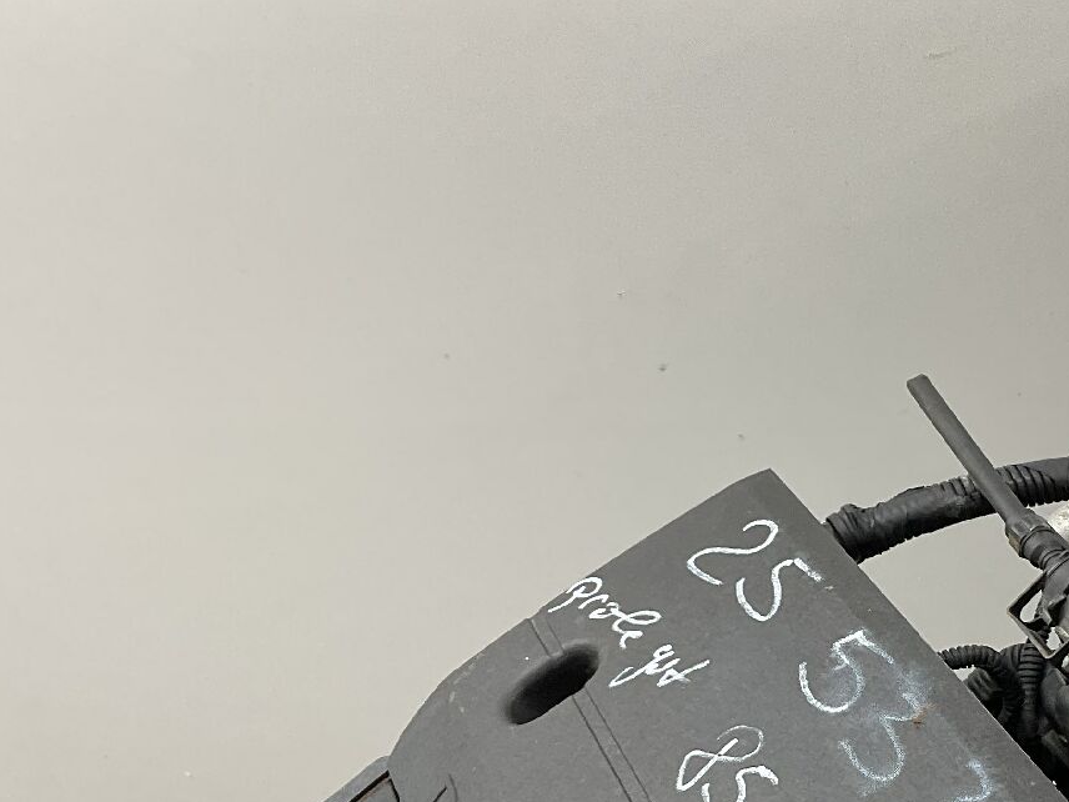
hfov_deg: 28.9
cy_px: 716
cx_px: 906
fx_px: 2007
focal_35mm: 65
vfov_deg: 22.1
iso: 40
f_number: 1.8
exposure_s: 1/100
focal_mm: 3
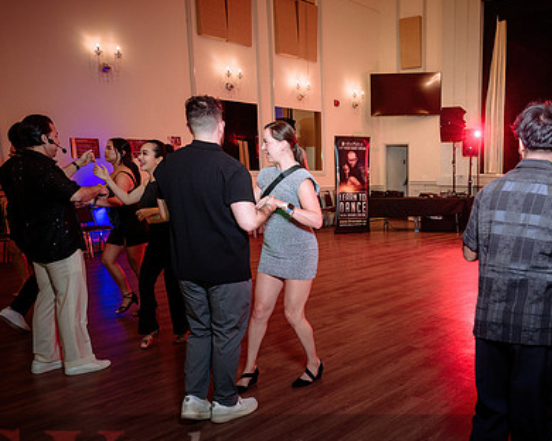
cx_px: 408
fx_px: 588
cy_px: 287
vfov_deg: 40.7
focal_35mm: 36
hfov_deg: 48.5
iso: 640
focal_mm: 24
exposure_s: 1/200
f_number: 4
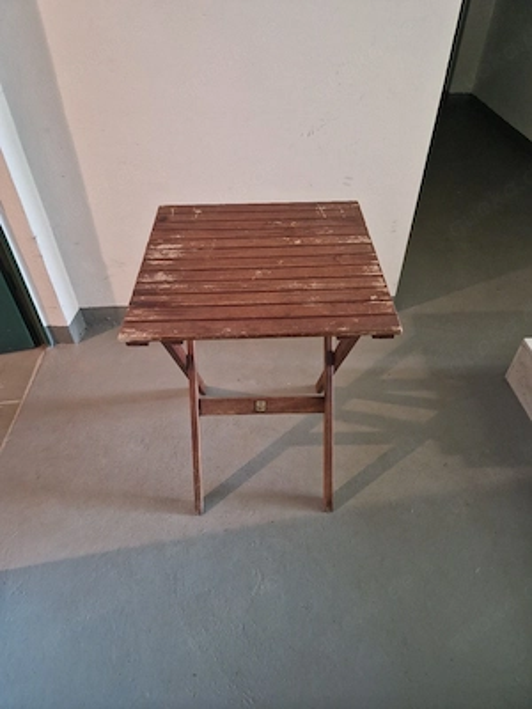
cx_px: 266
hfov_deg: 58.9
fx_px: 471
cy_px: 354
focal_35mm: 23
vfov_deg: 73.9
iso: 640
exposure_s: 1/25
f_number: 1.8
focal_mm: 5.4
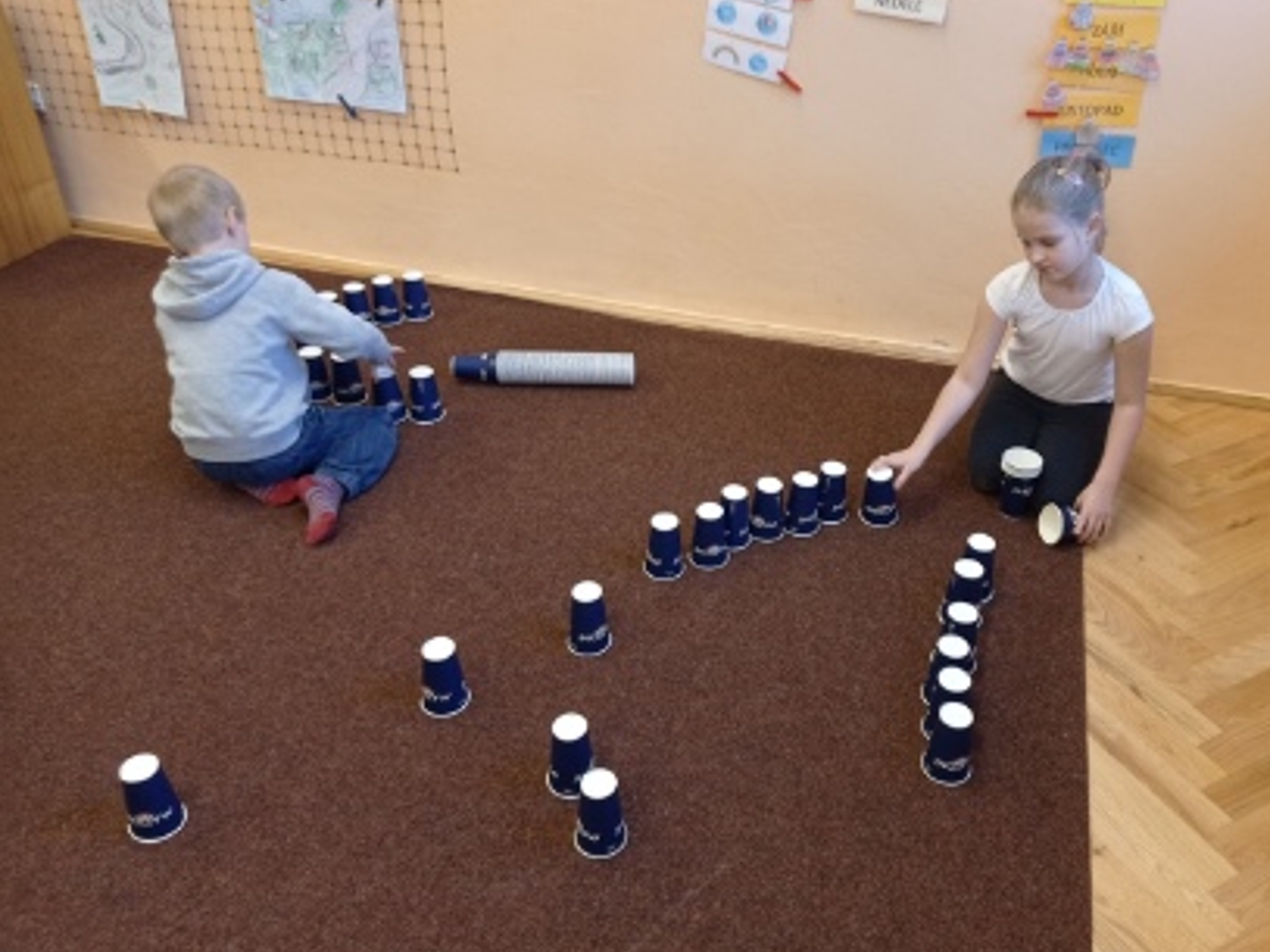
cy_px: 442
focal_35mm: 33
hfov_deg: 55.1
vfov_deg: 42.9
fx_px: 1210
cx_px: 736
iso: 196
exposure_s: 1/50
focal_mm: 4.74
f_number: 1.79
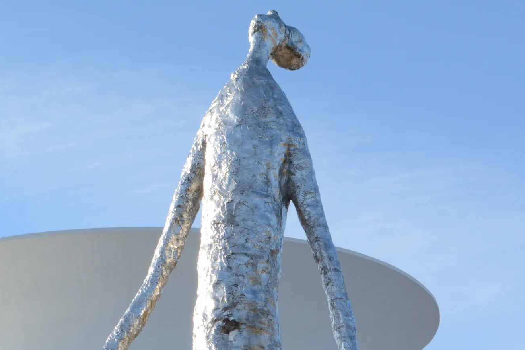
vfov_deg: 10.7
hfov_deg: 16.0
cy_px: 269
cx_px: 177
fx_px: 1867
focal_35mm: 128
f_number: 8
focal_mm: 44
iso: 200
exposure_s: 1/250
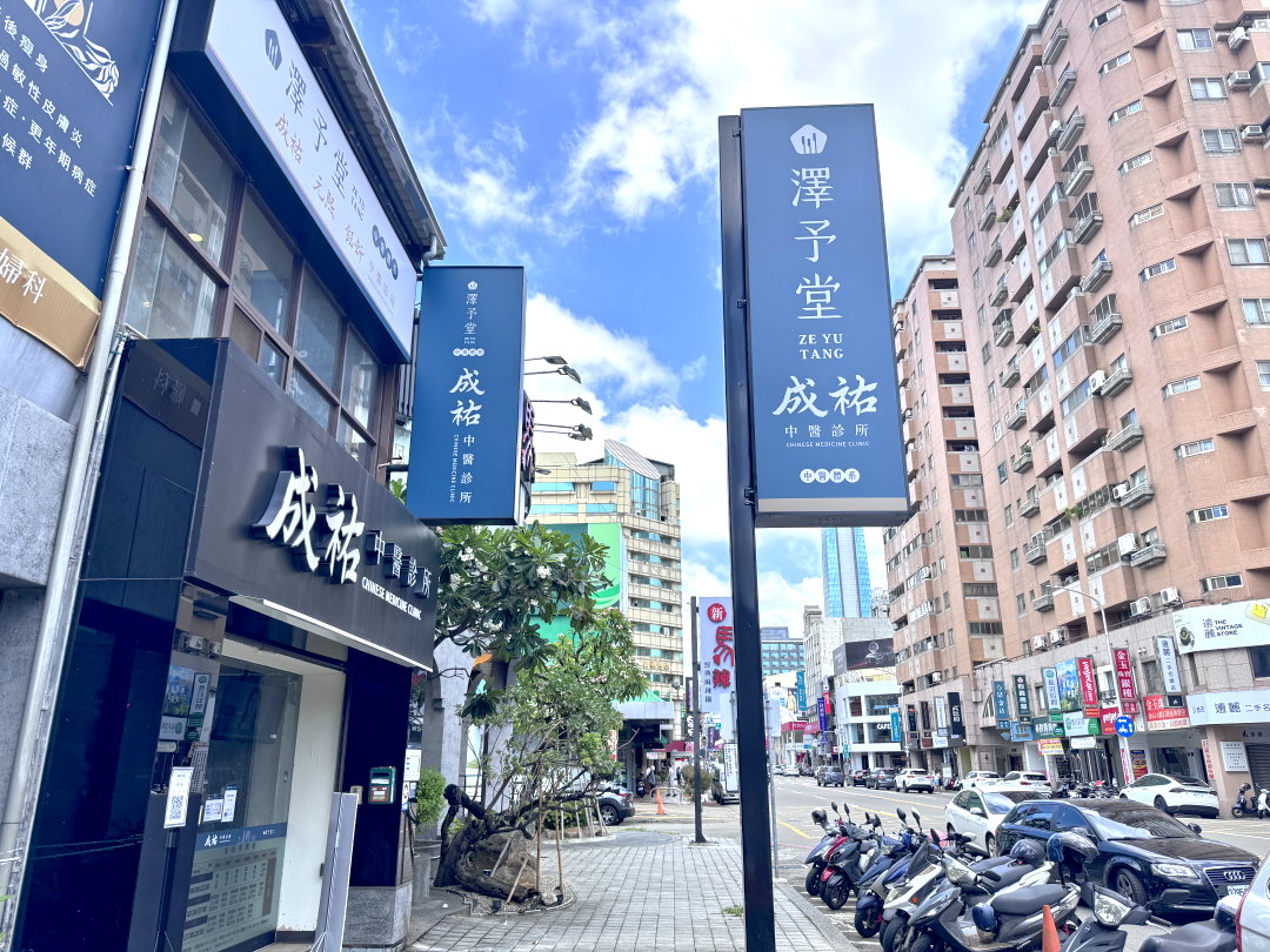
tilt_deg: +17.1
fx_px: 881
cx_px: 635
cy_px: 476
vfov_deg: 56.8
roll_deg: +0.8
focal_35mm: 24
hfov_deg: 71.6
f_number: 1.78
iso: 80
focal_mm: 6.76
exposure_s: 1/1395
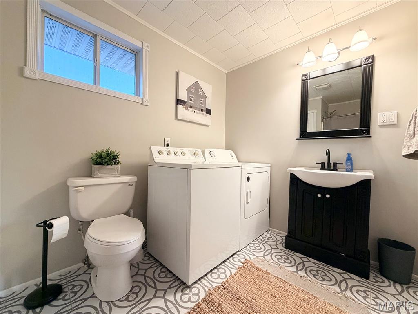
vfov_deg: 85.7
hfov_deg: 102.1
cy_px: 157
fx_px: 169
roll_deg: -0.6
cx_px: 209
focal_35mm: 14
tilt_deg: -0.2
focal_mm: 2.22
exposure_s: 1/60
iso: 250
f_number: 2.2
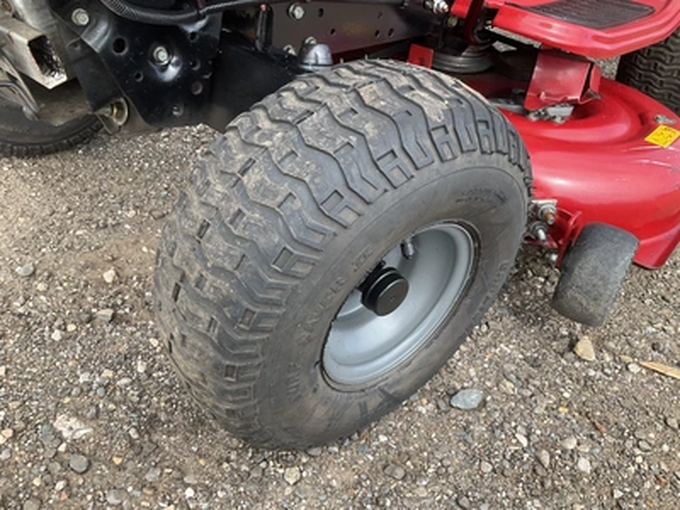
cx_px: 340
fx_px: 570
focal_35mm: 29
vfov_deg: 48.2
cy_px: 255
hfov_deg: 61.7
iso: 25
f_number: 1.8
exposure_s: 1/365
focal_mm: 3
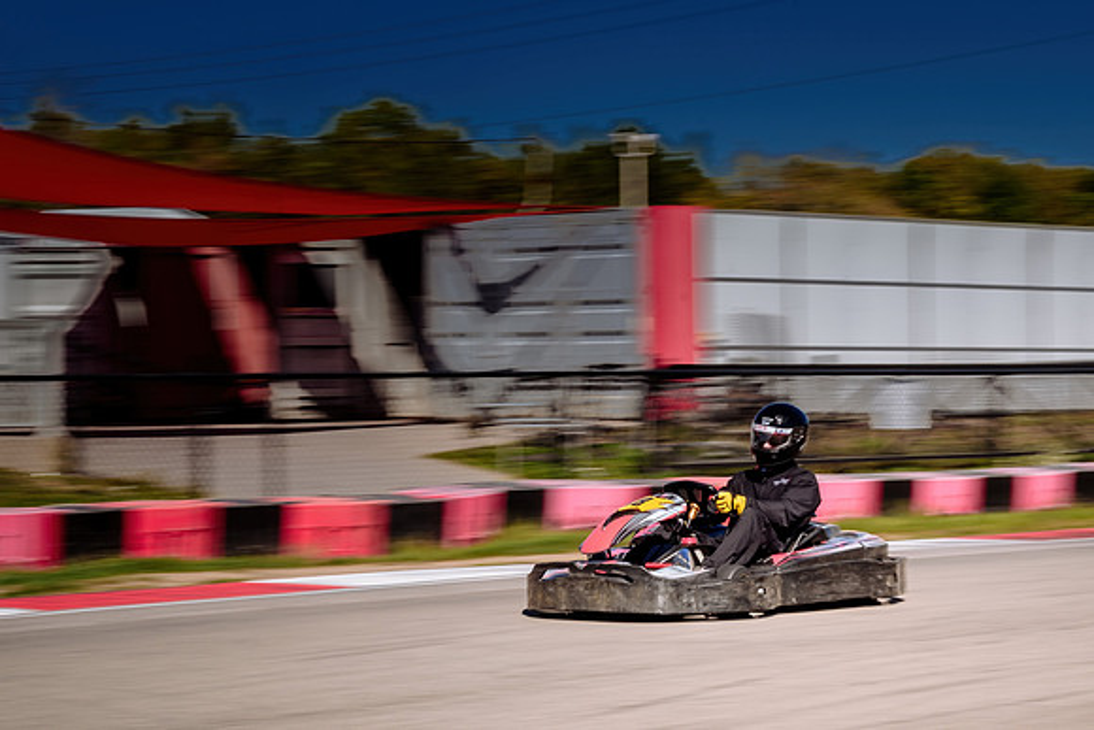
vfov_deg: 12.2
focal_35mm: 112
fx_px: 3403
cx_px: 655
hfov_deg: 18.2
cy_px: 531
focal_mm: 70
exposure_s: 1/50
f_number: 14
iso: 64
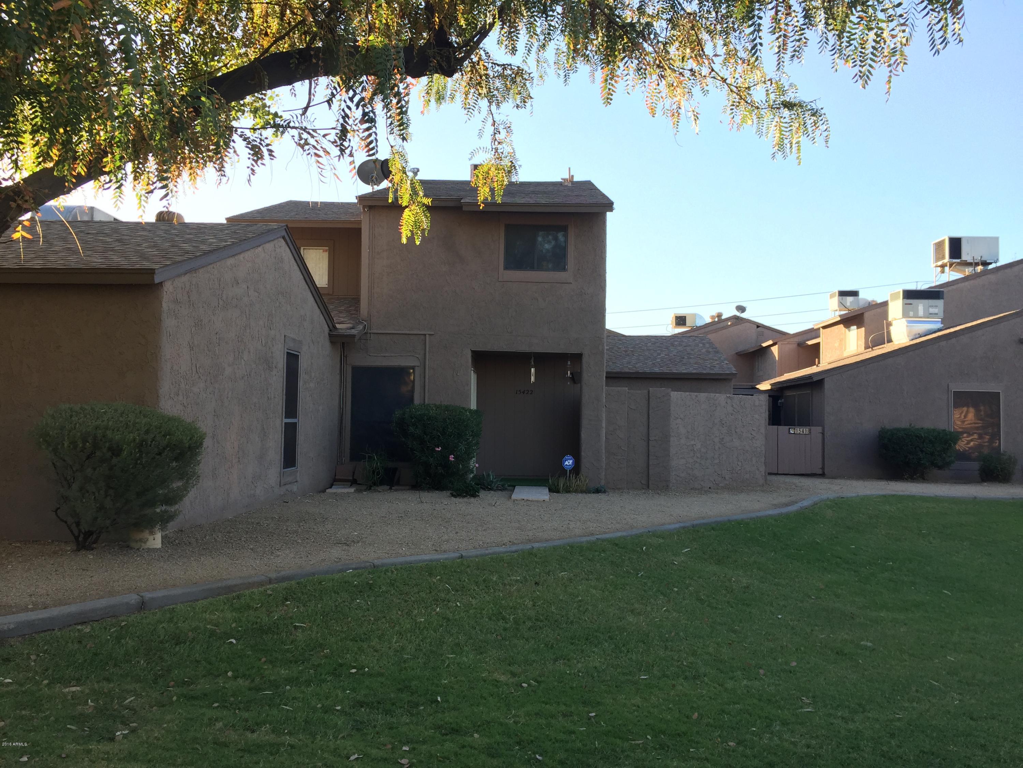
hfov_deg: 61.7
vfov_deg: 48.2
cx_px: 512
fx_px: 857
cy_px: 384
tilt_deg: +3.2
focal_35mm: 29
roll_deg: -2.3
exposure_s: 1/291
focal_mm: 4.15
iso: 32
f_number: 2.2
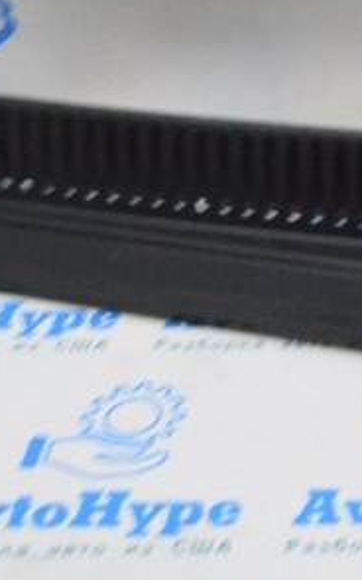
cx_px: 732
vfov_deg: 19.6
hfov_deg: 11.1
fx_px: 1676
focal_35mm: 106
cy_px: 178
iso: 6400
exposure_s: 1/20
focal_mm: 20
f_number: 20
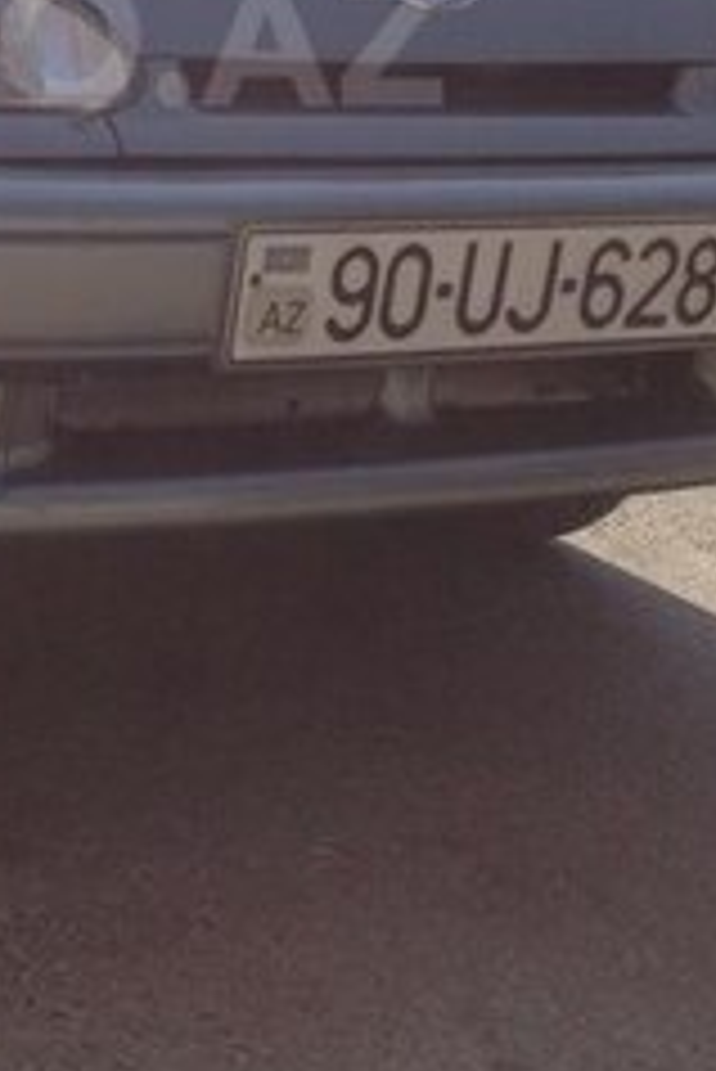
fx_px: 3009
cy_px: 38
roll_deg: -3.0
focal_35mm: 101
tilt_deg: -12.1
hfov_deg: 13.4
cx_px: -18
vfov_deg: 19.7
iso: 50
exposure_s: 1/1381
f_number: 2.4
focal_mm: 4.28
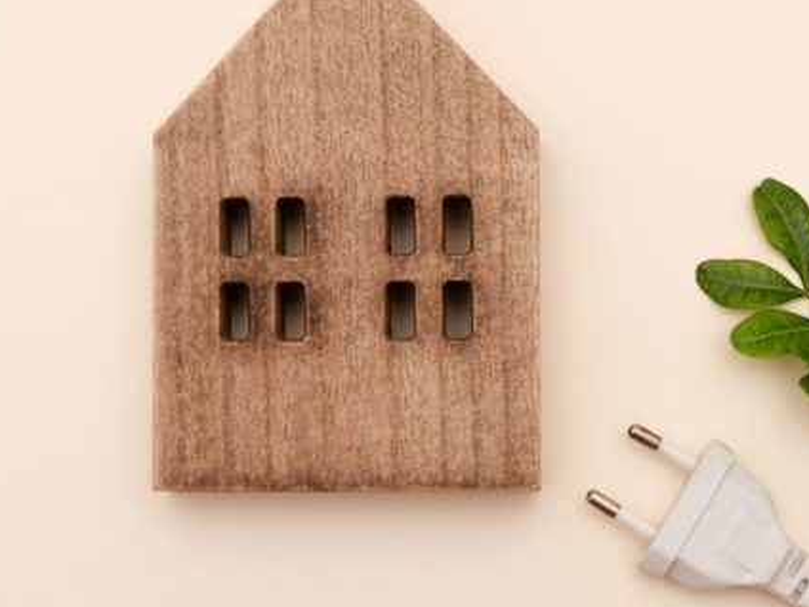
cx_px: 557
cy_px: 272
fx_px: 2524
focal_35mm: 108
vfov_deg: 13.7
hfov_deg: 18.1
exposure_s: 1/200
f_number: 4.5
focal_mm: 62
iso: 400
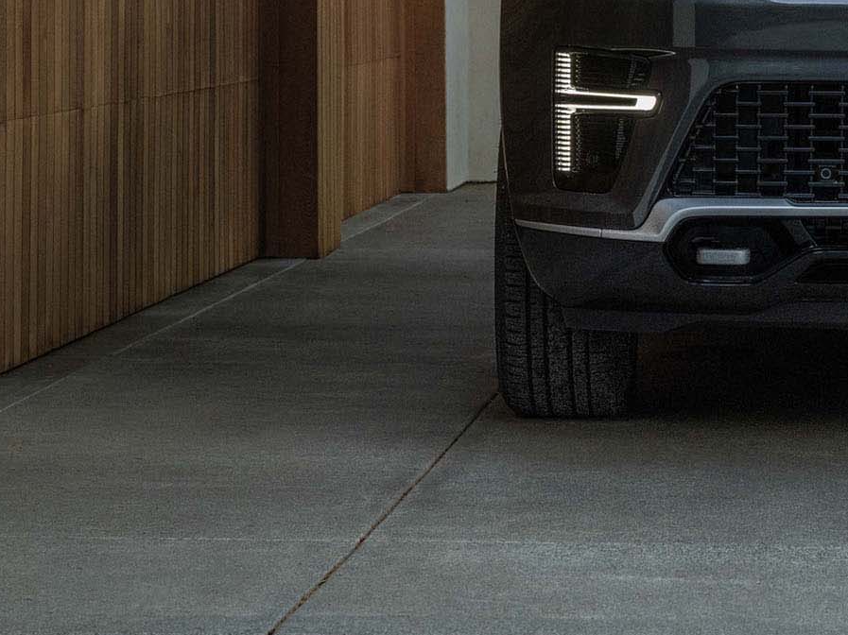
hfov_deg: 14.8
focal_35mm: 132
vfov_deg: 11.0
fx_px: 3232
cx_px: 754
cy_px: -137
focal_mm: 47.9
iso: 1600
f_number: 4.5
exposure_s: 1/100
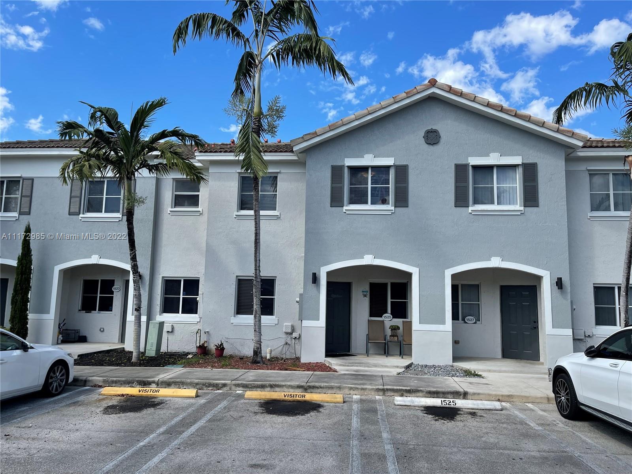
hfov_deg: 67.3
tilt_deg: +6.6
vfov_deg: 53.1
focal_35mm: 26
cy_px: 237
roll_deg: -1.8
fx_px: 475
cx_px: 316
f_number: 1.6
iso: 32
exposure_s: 1/2786
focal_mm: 5.1
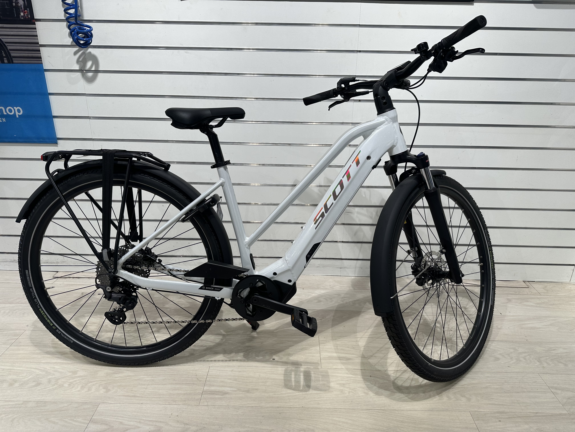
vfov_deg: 56.8
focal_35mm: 24
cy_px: 216
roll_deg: -0.6
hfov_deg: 71.6
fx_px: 399
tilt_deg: -21.3
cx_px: 288
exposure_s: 1/127
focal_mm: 6.86
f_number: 1.78
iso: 64
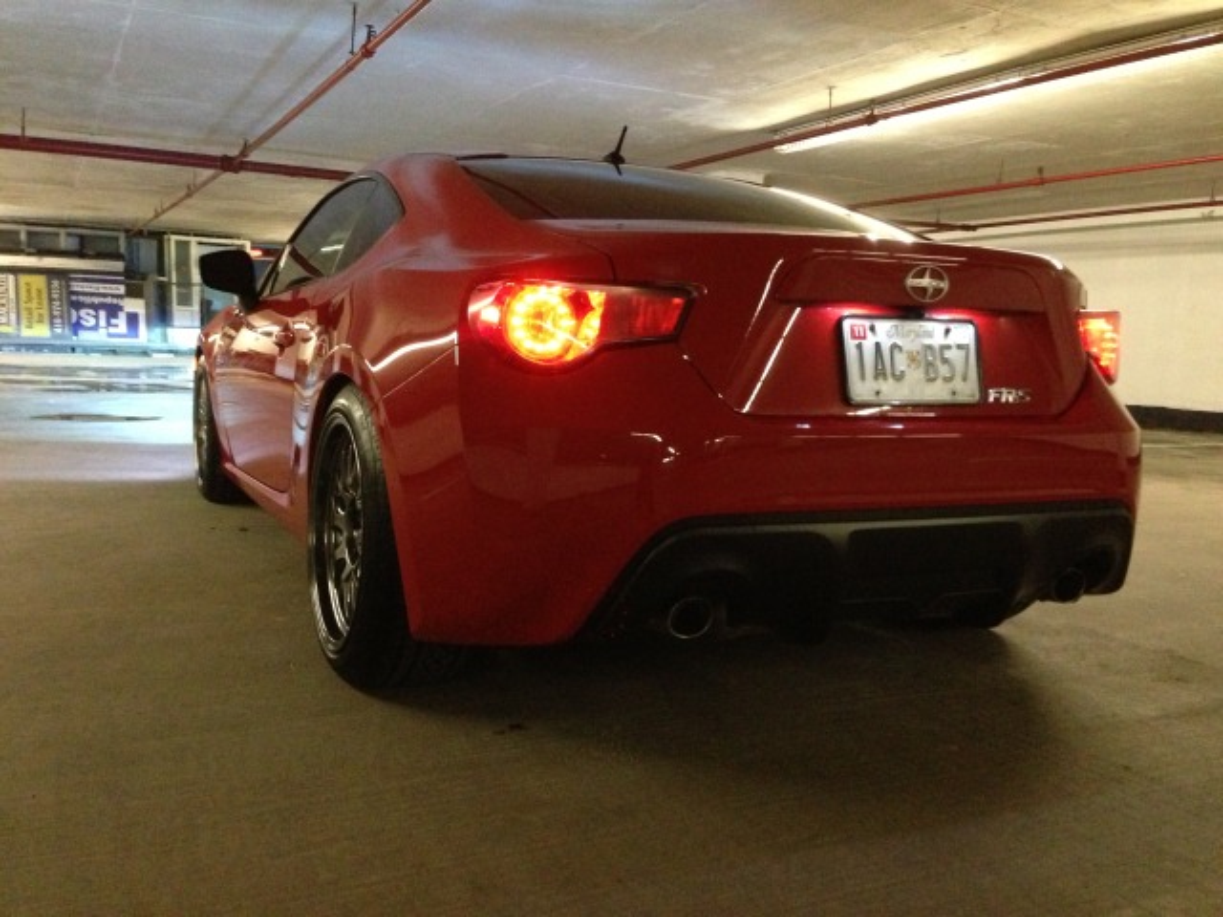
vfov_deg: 42.9
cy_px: 458
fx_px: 1166
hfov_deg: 55.4
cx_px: 612
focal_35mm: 33
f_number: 2.4
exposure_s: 1/15
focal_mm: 4.13
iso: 800
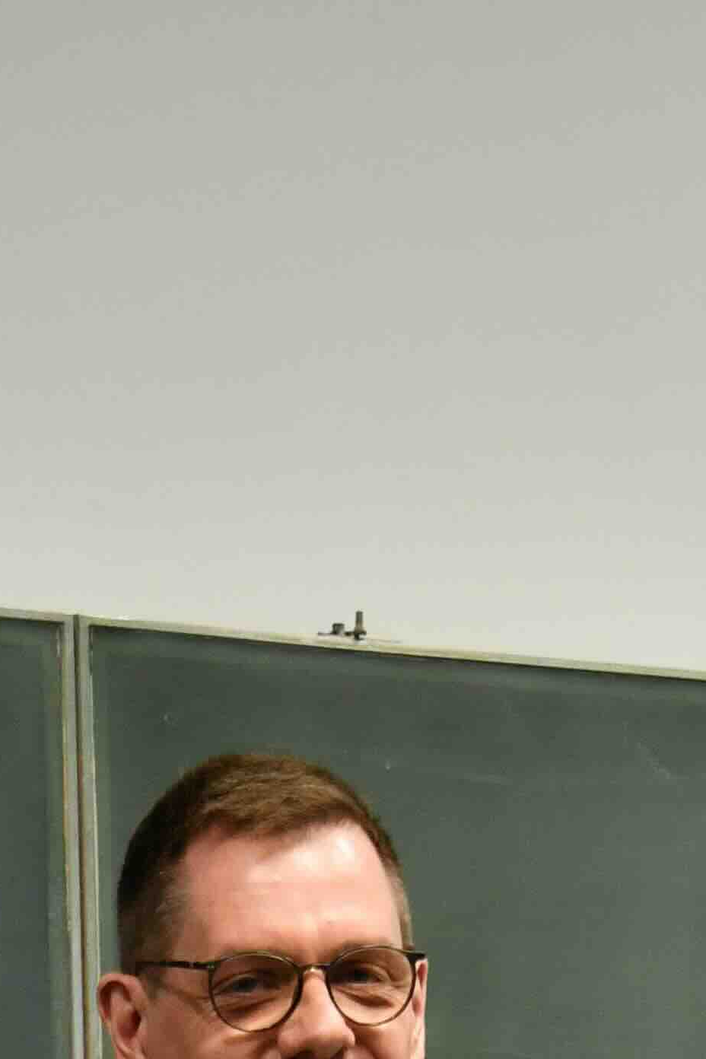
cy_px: 2094
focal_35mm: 160
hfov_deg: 8.6
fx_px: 4706
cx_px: 403
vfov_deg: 11.6
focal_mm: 27
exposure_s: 1/60
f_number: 4
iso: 1600
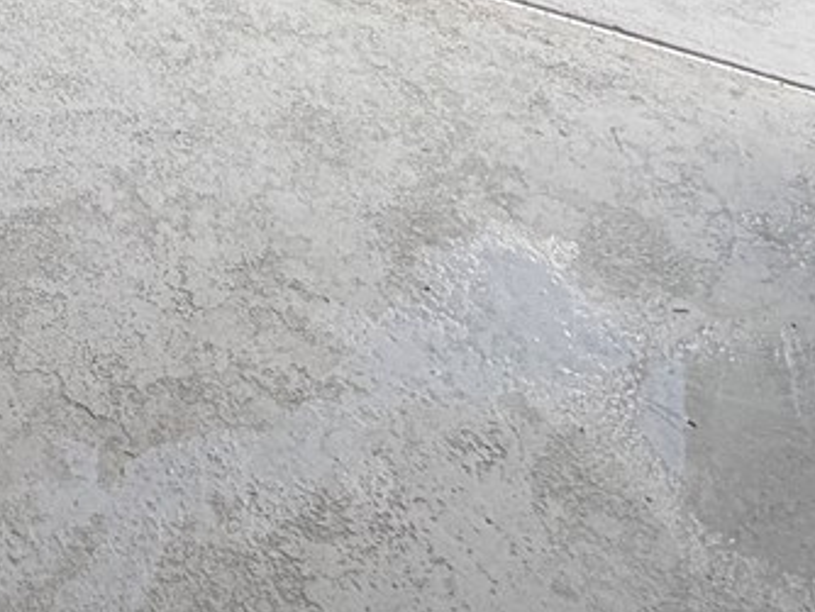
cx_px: -234
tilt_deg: -11.8
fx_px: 1579
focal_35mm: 67
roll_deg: -0.2
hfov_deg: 25.2
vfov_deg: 15.9
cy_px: -692
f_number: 2.2
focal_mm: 2.22
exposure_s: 1/215
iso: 40
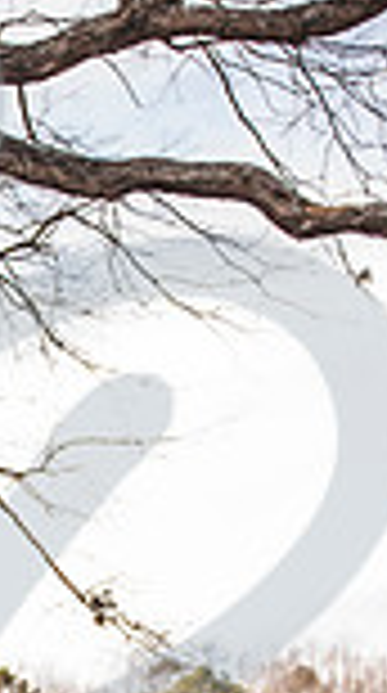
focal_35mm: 95
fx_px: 1743
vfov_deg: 21.2
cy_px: 794
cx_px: -292
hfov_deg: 11.8
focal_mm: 24
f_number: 2.8
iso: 100
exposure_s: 1/320
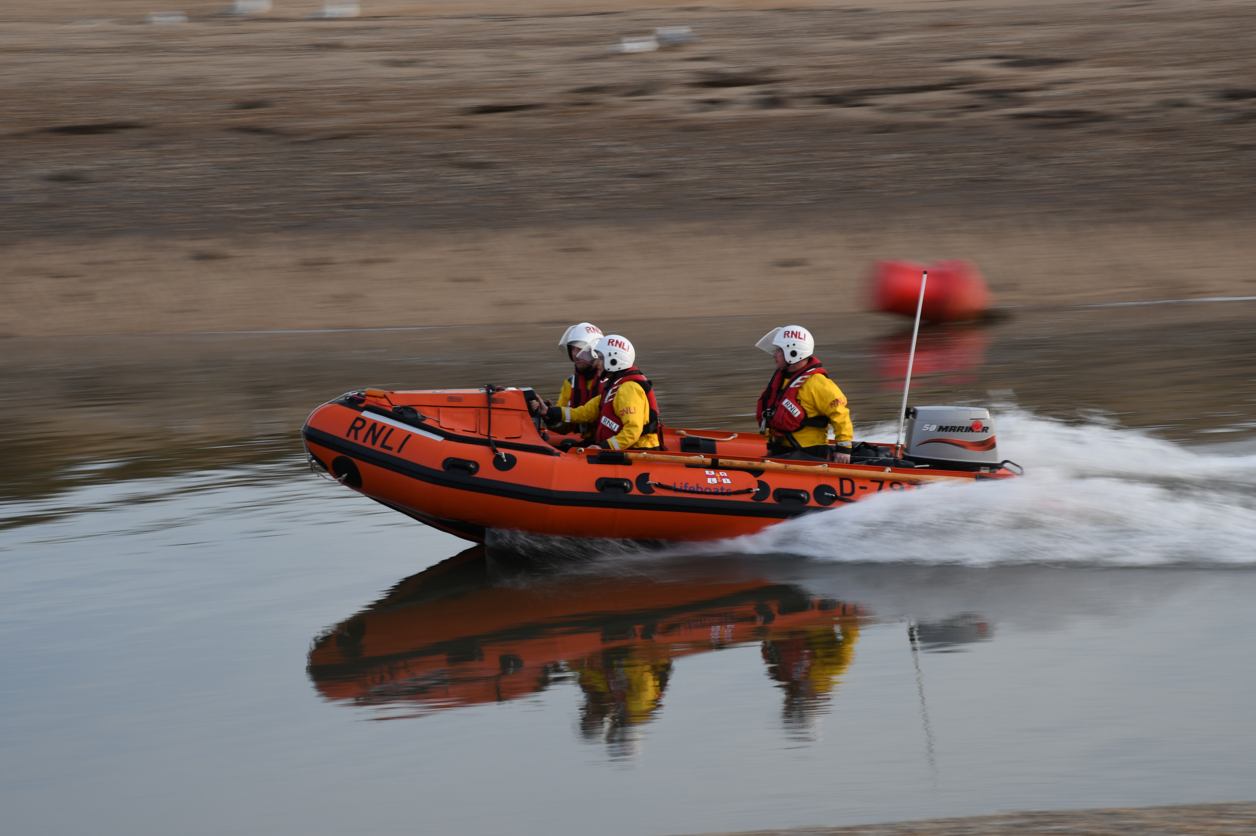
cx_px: 628
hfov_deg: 14.5
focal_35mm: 142
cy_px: 418
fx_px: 4952
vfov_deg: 9.7
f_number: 16
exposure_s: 1/40
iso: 160
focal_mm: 95
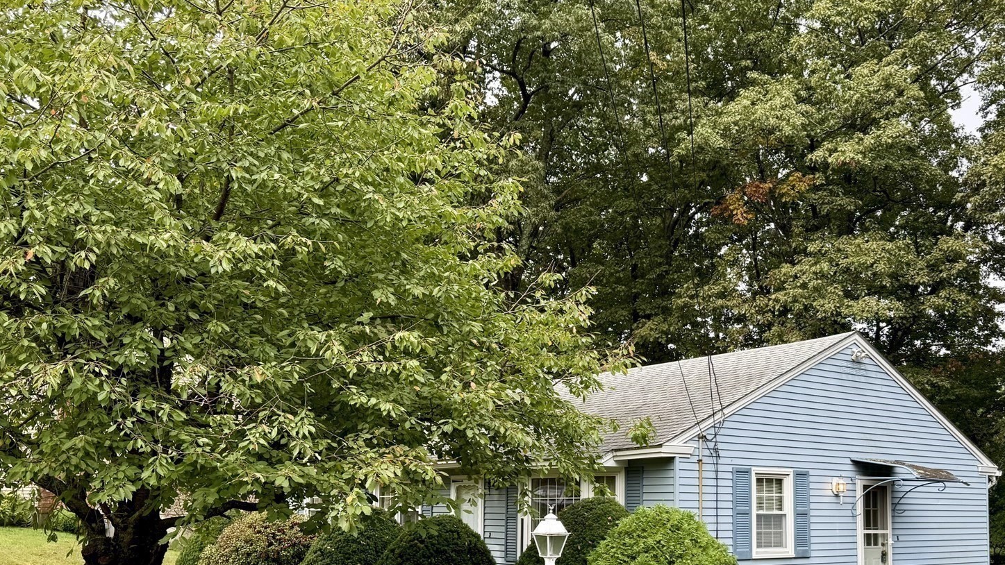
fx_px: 986
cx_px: 583
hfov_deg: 53.8
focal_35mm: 37
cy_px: 441
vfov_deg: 31.3
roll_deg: -0.1
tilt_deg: +4.0
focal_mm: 6.76
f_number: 1.78
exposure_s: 1/683
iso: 80
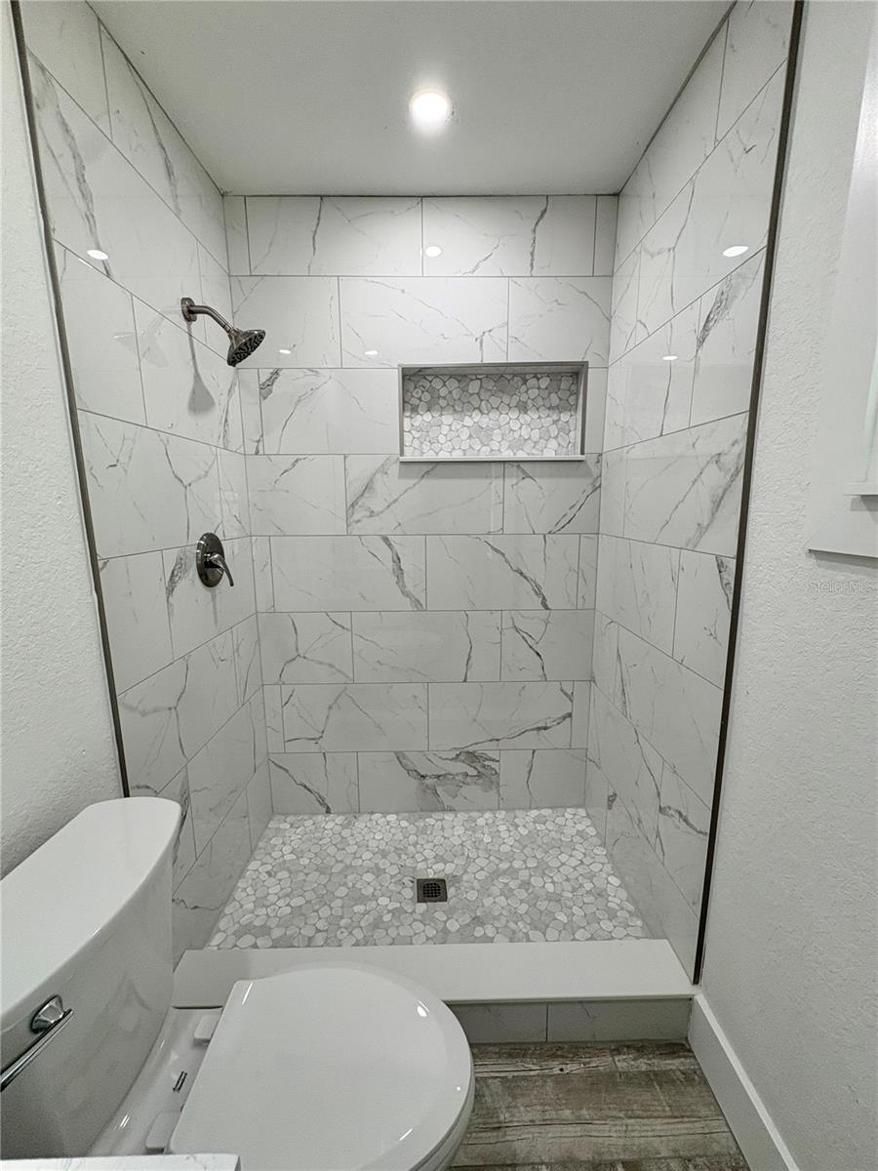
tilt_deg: -9.6
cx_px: 439
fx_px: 473
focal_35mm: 14
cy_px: 586
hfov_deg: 85.7
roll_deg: +0.4
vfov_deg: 102.1
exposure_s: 1/120
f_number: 2.2
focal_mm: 2.22
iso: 125
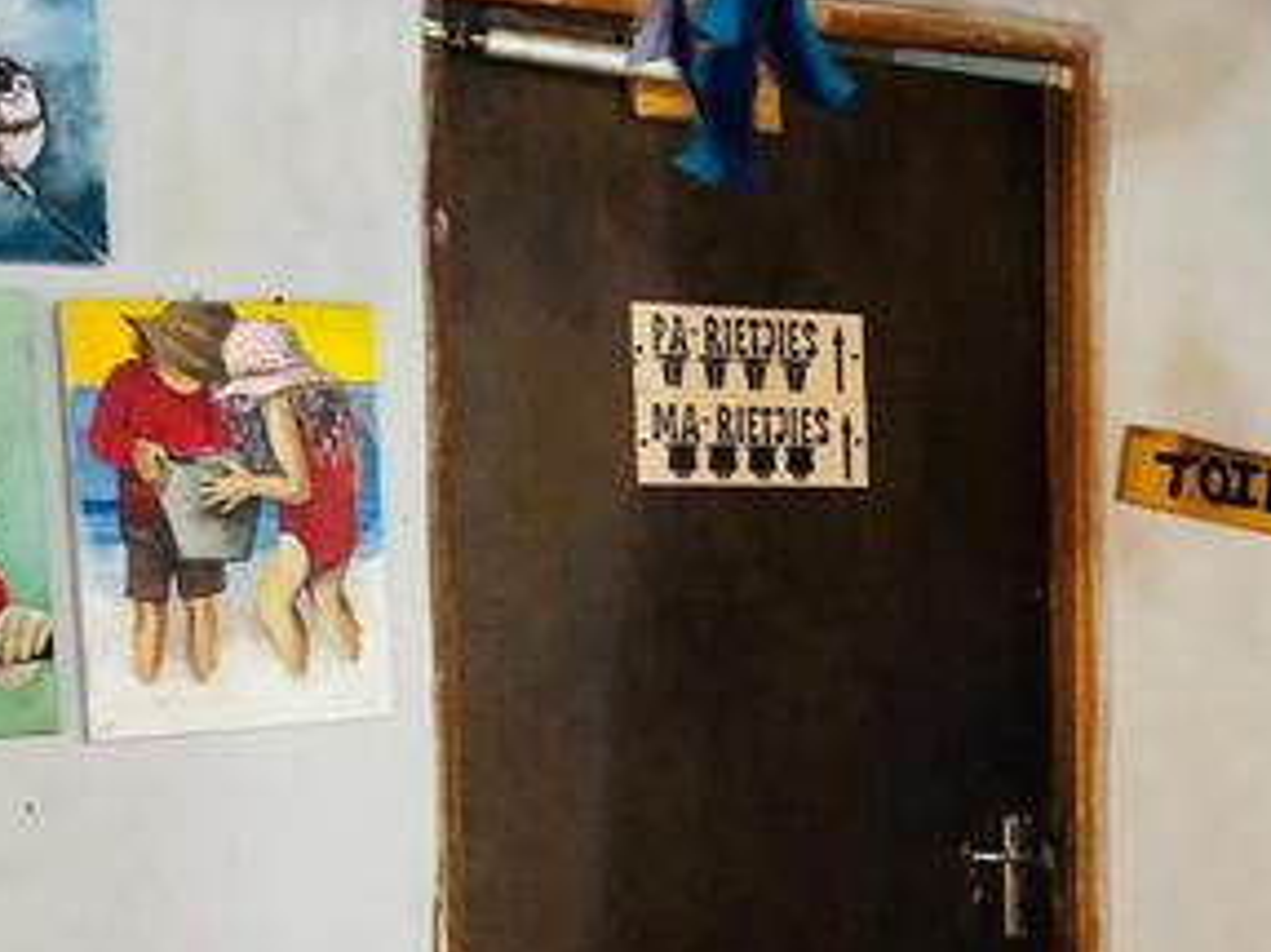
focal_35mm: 78
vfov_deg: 18.6
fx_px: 2863
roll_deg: -0.1
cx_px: 1107
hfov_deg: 24.4
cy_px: 815
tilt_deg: -2.2
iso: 125
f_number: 1.8
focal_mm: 3.99
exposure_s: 1/4
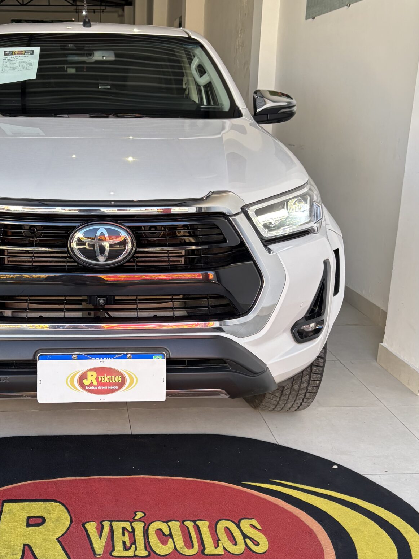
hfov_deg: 33.0
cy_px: 300
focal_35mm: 43
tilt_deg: -16.0
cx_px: 109
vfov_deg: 43.8
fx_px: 694
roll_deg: -0.4
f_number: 1.6
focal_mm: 5.96
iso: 80
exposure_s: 1/237
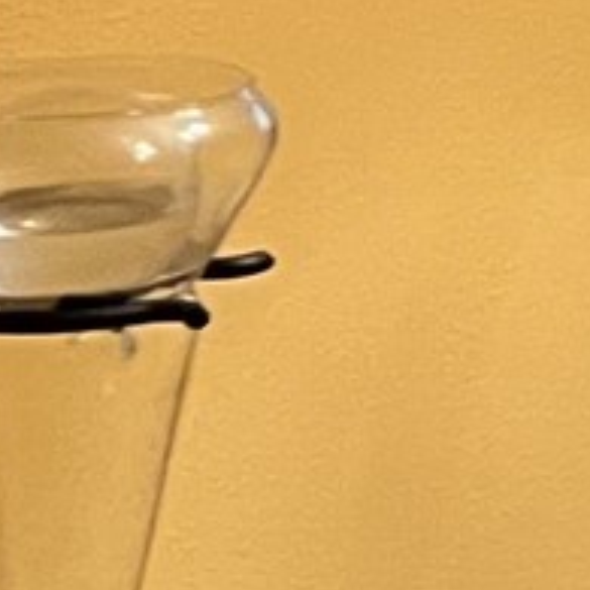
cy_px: -396
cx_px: 2880
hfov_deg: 5.7
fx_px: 4358
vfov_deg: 7.6
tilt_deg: -6.7
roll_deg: -2.4
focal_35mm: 226
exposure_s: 1/60
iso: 320
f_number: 1.5
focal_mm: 5.7
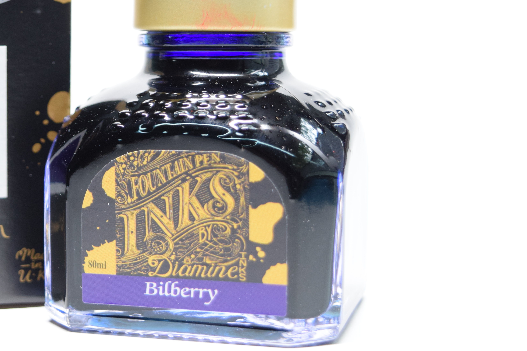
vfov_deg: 15.7
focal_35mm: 87
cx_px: 88
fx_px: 1274
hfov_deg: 23.0
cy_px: 132
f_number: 4.5
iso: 720
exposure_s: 1/60
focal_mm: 32
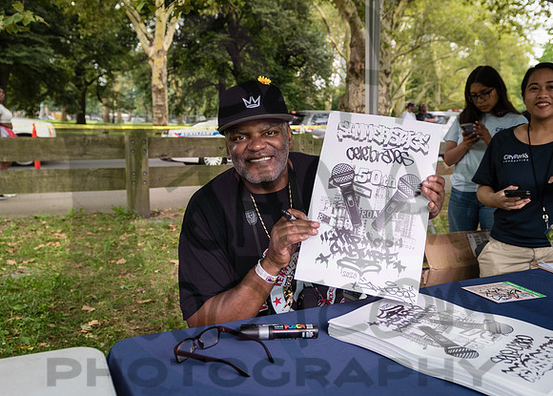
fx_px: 537
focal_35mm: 34
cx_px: 299
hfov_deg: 54.5
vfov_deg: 40.4
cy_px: 167
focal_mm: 24
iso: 1000
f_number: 3.2
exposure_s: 1/200
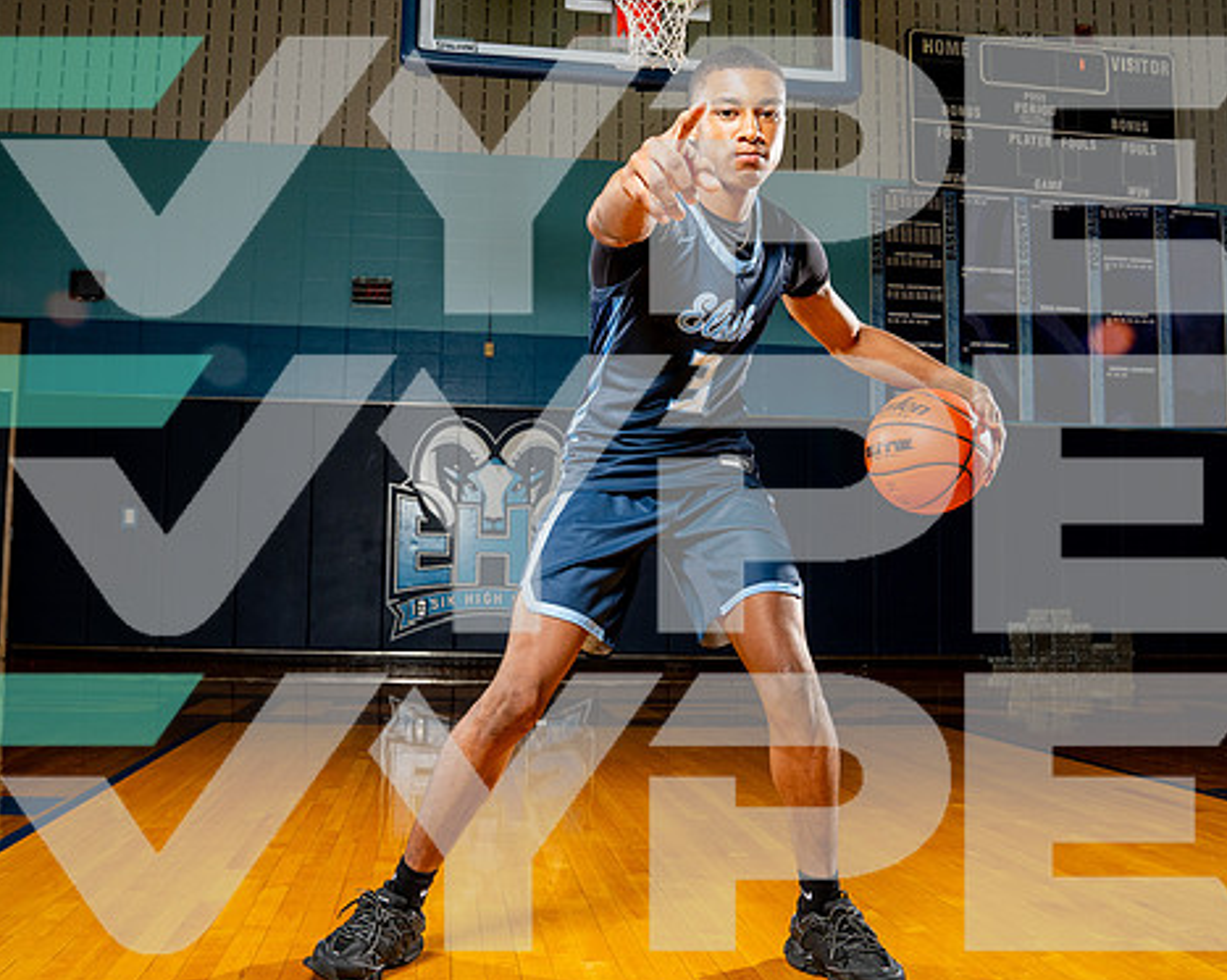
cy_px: 490
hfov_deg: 55.7
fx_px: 1161
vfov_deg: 45.8
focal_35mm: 32
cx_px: 594
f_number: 8
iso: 500
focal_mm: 24
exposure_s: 1/250
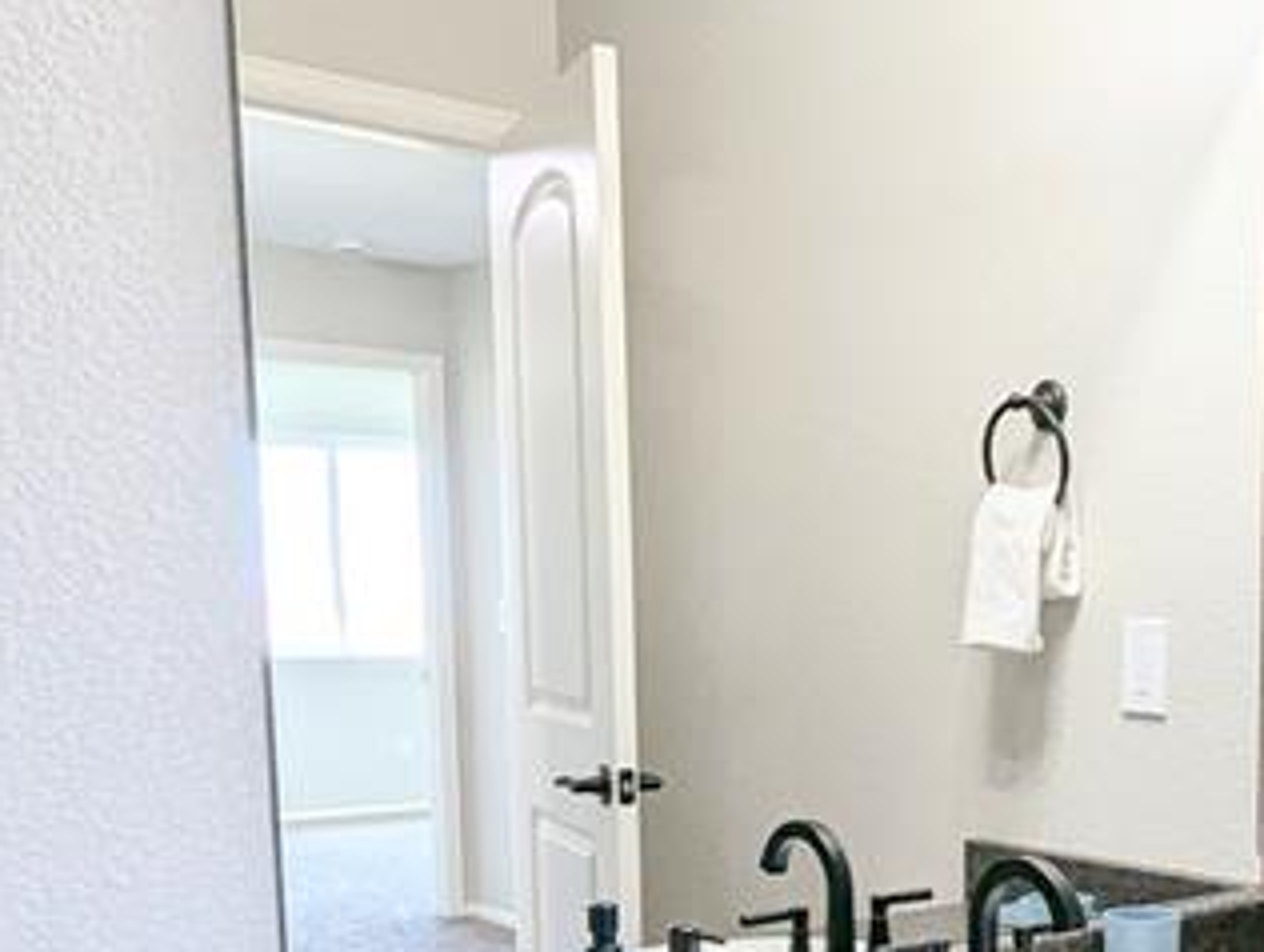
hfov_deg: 41.7
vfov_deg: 33.2
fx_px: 1536
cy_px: 792
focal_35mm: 42
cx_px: 1100
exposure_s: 1/120
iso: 72
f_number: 2.2
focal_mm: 1.95
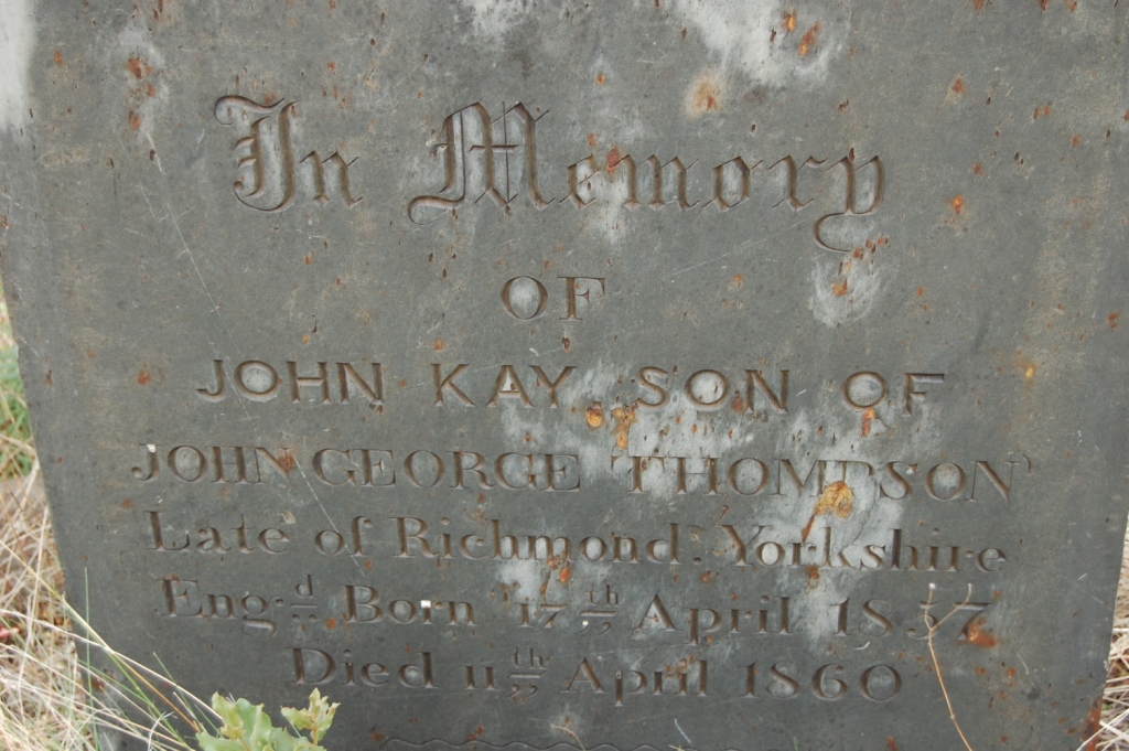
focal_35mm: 63
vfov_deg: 21.5
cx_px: 564
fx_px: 1974
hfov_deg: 31.9
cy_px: 376
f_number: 5.6
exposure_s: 1/125
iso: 400
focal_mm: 42
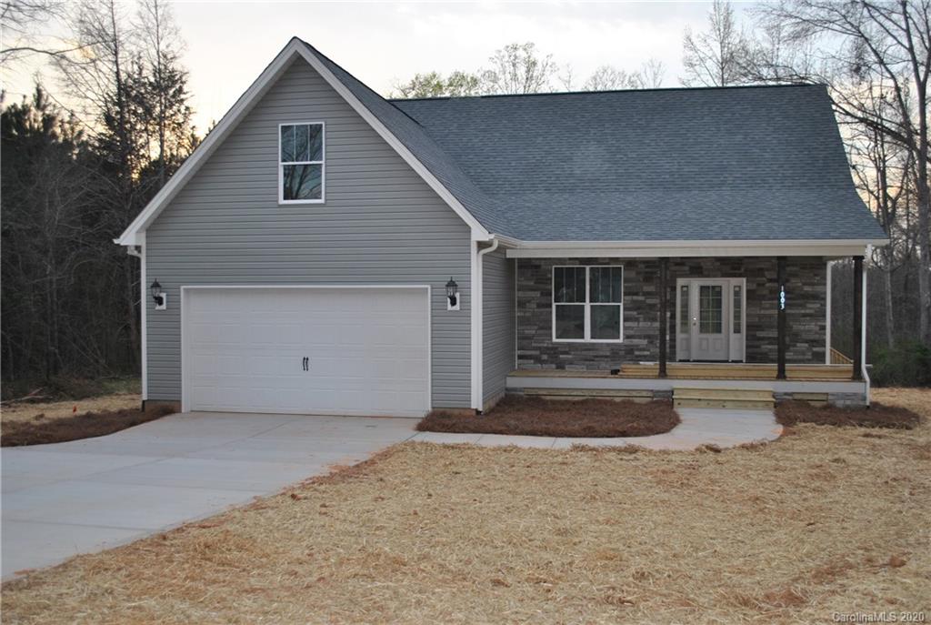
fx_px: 933
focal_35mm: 36
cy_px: 312
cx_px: 466
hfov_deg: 53.0
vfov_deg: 37.0
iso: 200
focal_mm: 24
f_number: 4
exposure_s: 1/100
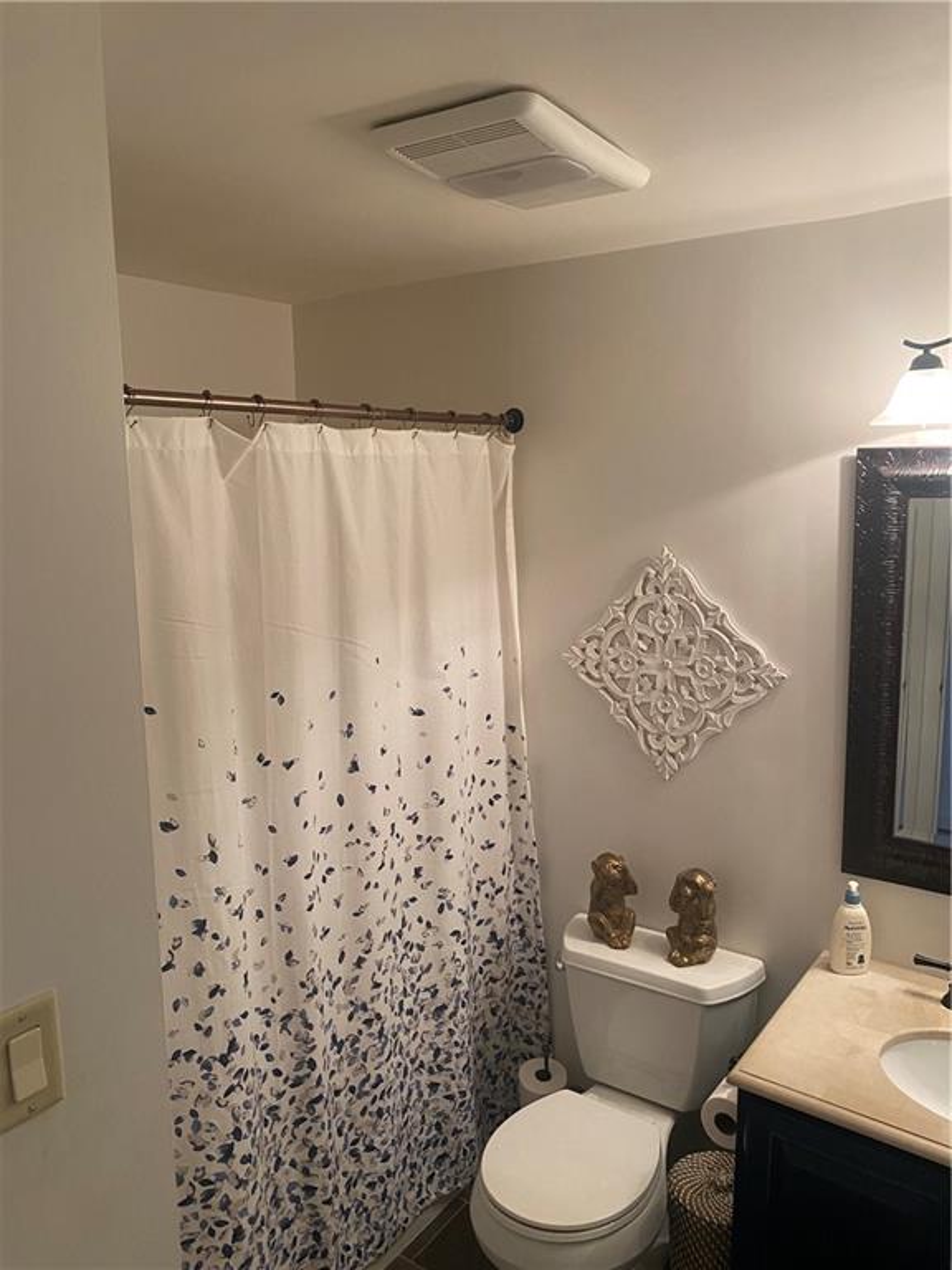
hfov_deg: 53.1
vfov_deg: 67.3
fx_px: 953
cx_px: 476
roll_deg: -0.1
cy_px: 635
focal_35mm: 26
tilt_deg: -8.5
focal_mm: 4.25
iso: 125
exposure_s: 1/60
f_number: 1.8
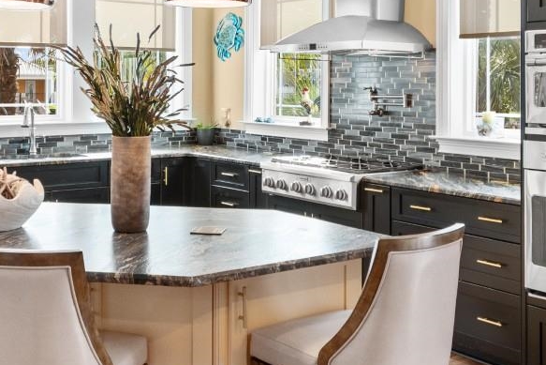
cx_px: 212
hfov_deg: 39.4
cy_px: 59
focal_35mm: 50
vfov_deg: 26.4
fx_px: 758
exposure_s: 1/10
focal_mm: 12
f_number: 4.8
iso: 100
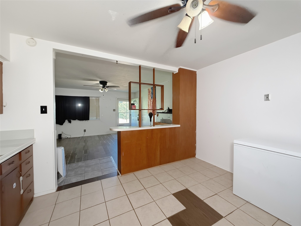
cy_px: 113
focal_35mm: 14
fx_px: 122
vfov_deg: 85.7
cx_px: 150
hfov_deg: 102.1
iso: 500
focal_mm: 2.22
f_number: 2.2
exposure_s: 1/60
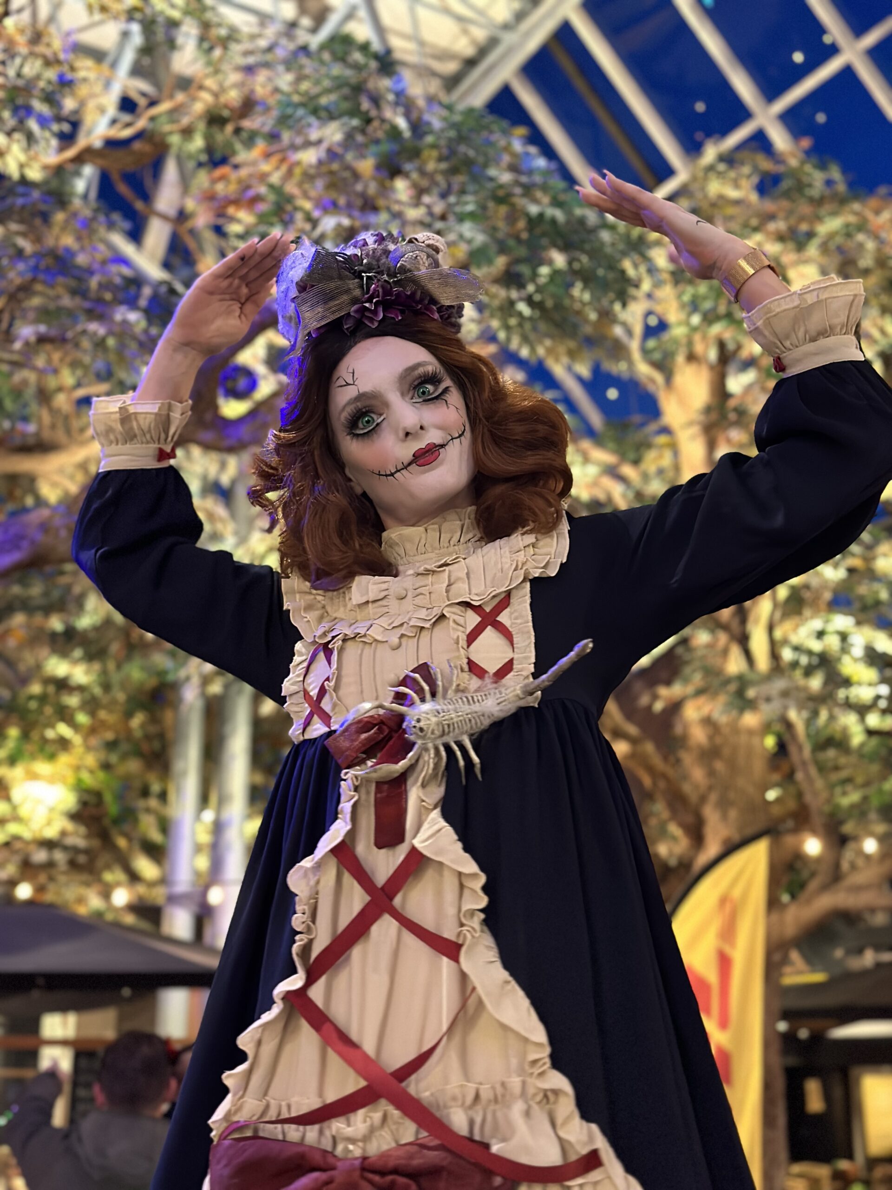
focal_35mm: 48
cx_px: 446
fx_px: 1649
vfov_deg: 39.7
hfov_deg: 30.3
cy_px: 595
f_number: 1.78
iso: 800
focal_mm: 6.86
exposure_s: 1/33
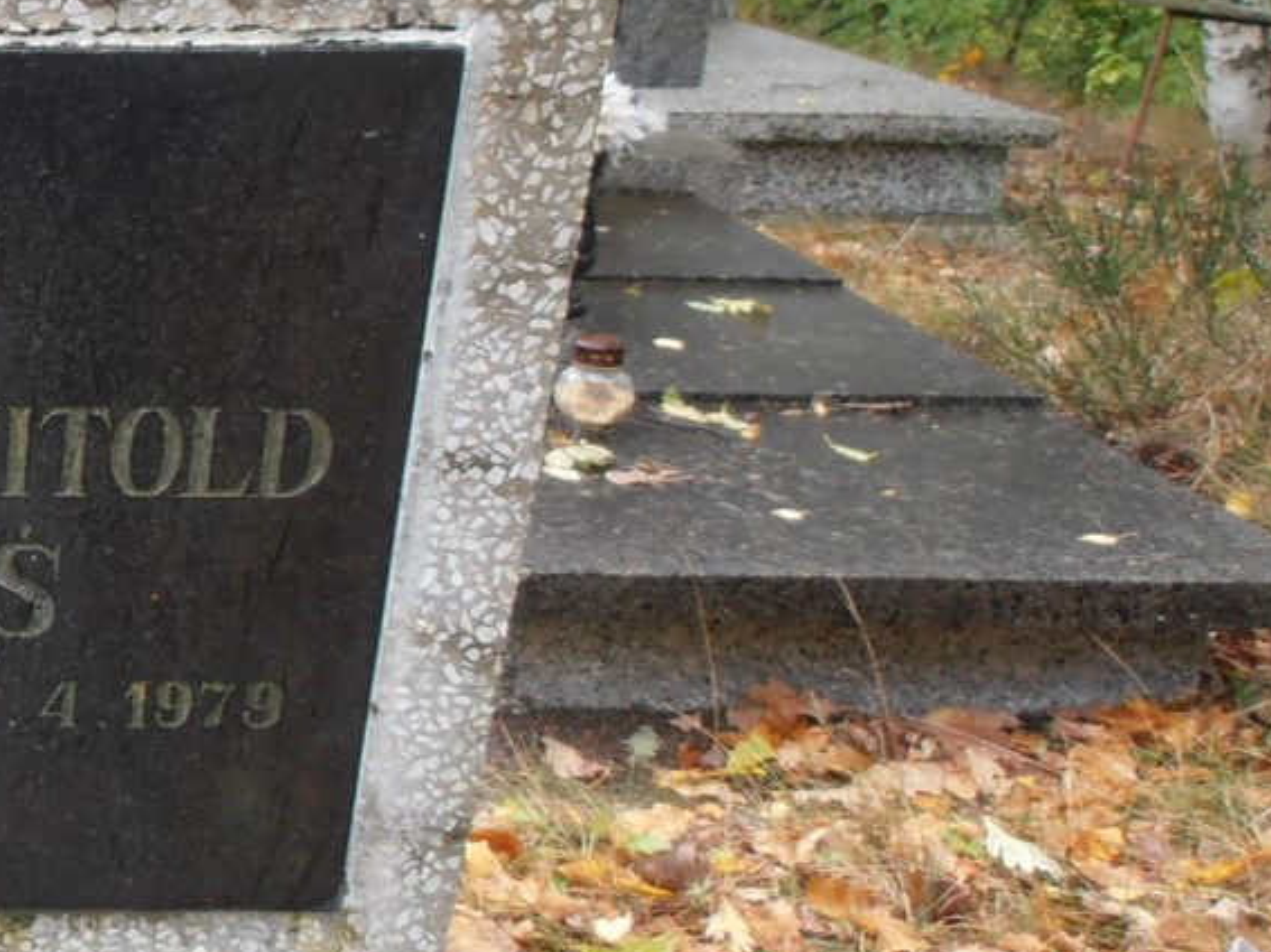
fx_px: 2239
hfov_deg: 27.3
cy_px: 403
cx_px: -316
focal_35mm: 61
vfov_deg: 24.0
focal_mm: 4.2
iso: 80
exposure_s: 1/80
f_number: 3
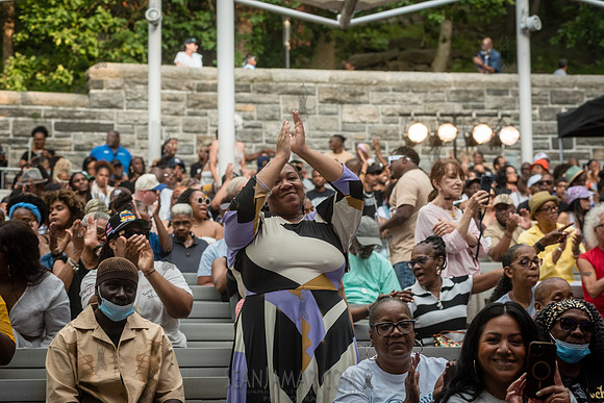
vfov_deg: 13.5
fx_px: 1708
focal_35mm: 102
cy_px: 202
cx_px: 302
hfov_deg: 20.1
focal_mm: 100
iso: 1600
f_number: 5.6
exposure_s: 1/320
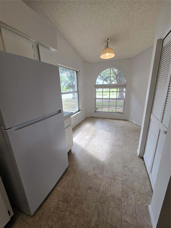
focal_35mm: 13
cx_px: 86
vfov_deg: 106.2
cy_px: 114
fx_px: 86
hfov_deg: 89.9
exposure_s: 1/129
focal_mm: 2.2
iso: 50
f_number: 2.2
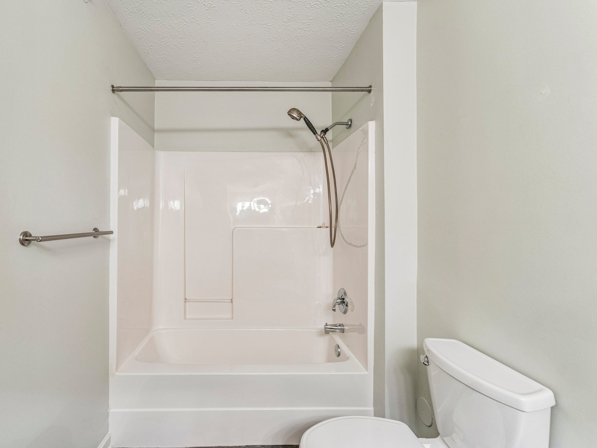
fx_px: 276
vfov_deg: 78.1
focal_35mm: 16
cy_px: 223
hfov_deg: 93.6
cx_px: 249
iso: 200
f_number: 5.6
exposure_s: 1/5
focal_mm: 14
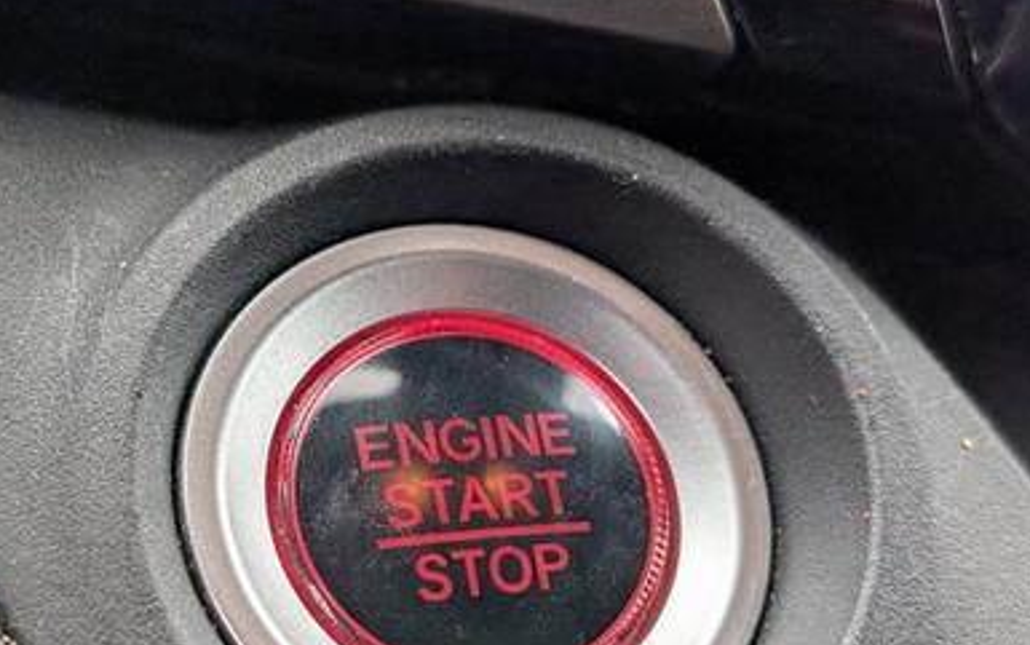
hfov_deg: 30.1
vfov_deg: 19.1
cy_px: 431
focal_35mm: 68
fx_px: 1910
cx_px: 433
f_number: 1.68
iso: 26
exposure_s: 1/294
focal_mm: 6.9
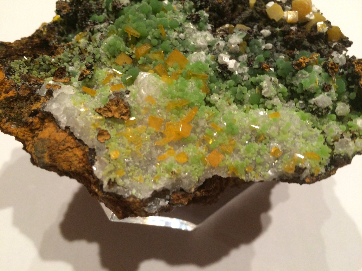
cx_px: 181
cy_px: 136
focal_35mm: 29
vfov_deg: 48.2
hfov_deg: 61.7
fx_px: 303
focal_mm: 4.15
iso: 320
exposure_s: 1/24
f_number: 2.2
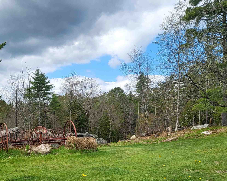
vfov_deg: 31.8
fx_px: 316
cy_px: 125
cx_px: 88
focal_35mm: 47
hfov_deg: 39.3
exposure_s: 1/2021
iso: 50
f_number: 1.8
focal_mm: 4.25
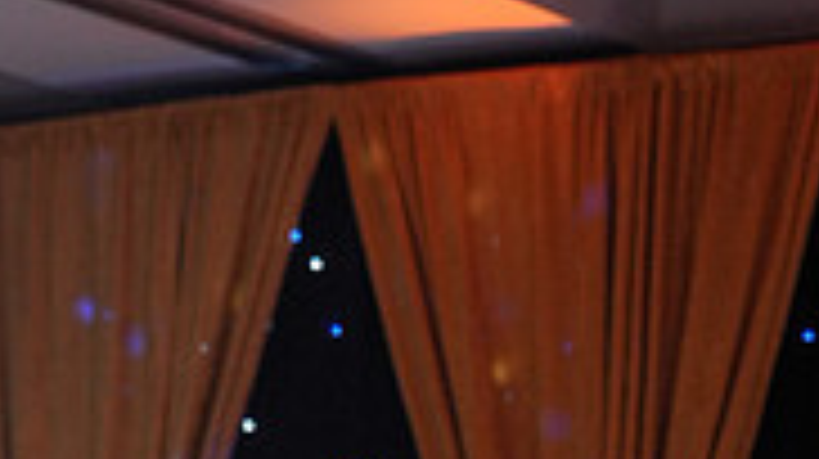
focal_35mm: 264
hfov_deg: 8.2
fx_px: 5728
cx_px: 470
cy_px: 1215
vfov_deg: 4.5
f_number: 4
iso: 1600
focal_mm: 79
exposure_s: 1/400
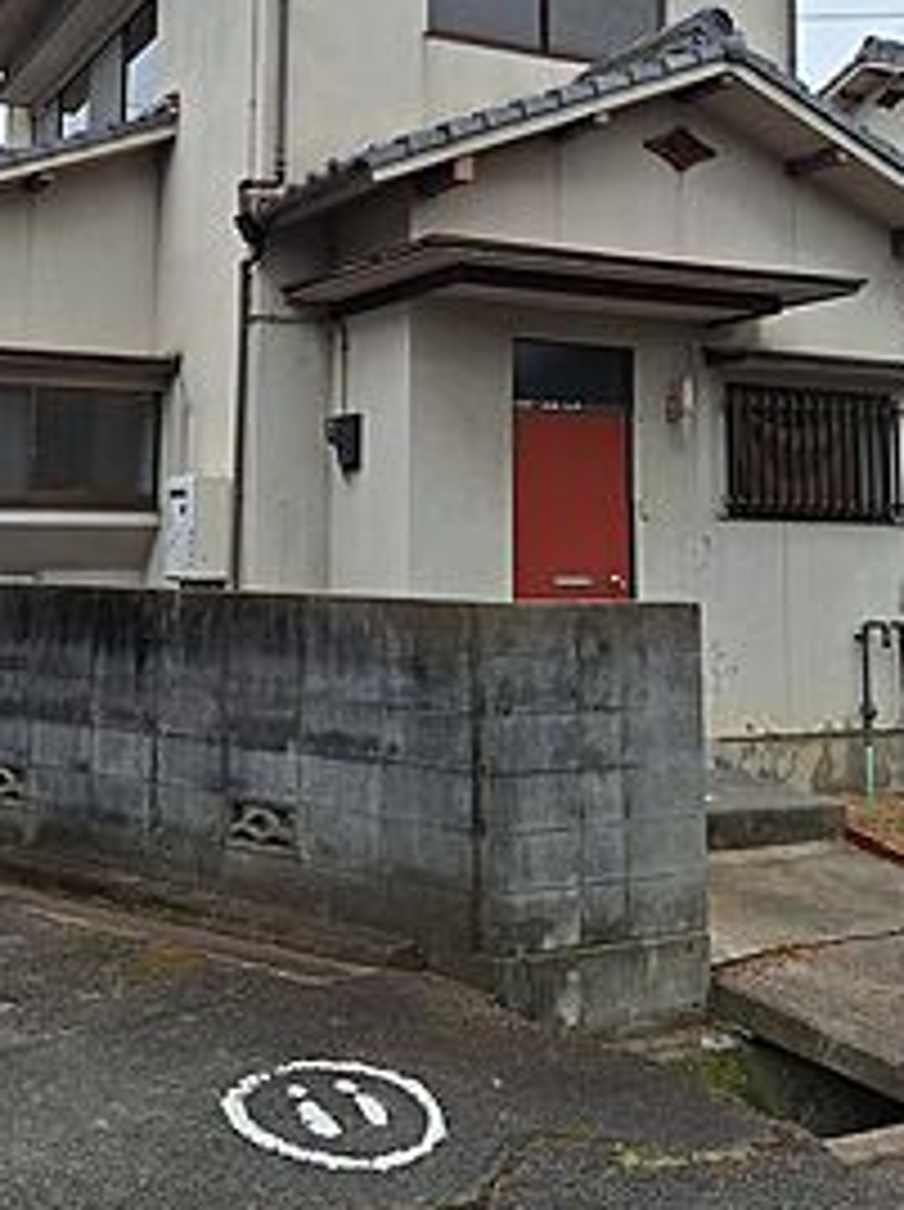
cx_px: 367
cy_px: 387
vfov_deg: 45.0
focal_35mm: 41
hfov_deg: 35.0
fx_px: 1431
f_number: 1.8
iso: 40
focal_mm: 5.54
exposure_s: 1/3448
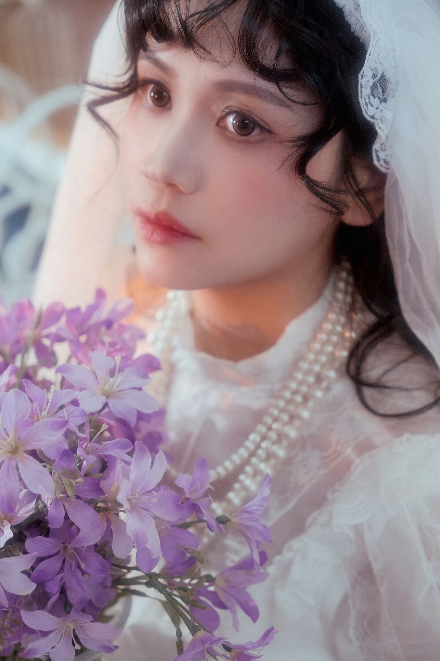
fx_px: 1247
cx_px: 220
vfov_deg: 29.7
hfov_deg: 20.0
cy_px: 330
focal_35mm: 68
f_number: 2.8
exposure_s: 1/125
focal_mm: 45.5
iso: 500
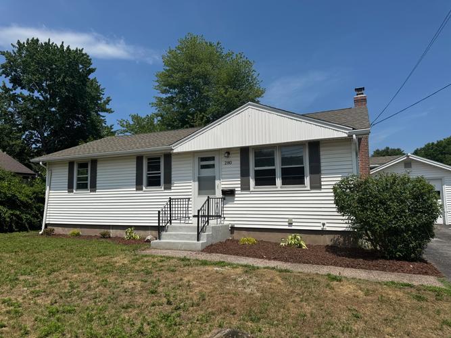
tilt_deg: +3.0
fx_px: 313
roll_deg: +1.1
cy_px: 169
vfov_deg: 56.8
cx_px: 226
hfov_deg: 71.6
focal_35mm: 24
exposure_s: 1/7937
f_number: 1.78
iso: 80
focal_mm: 6.76
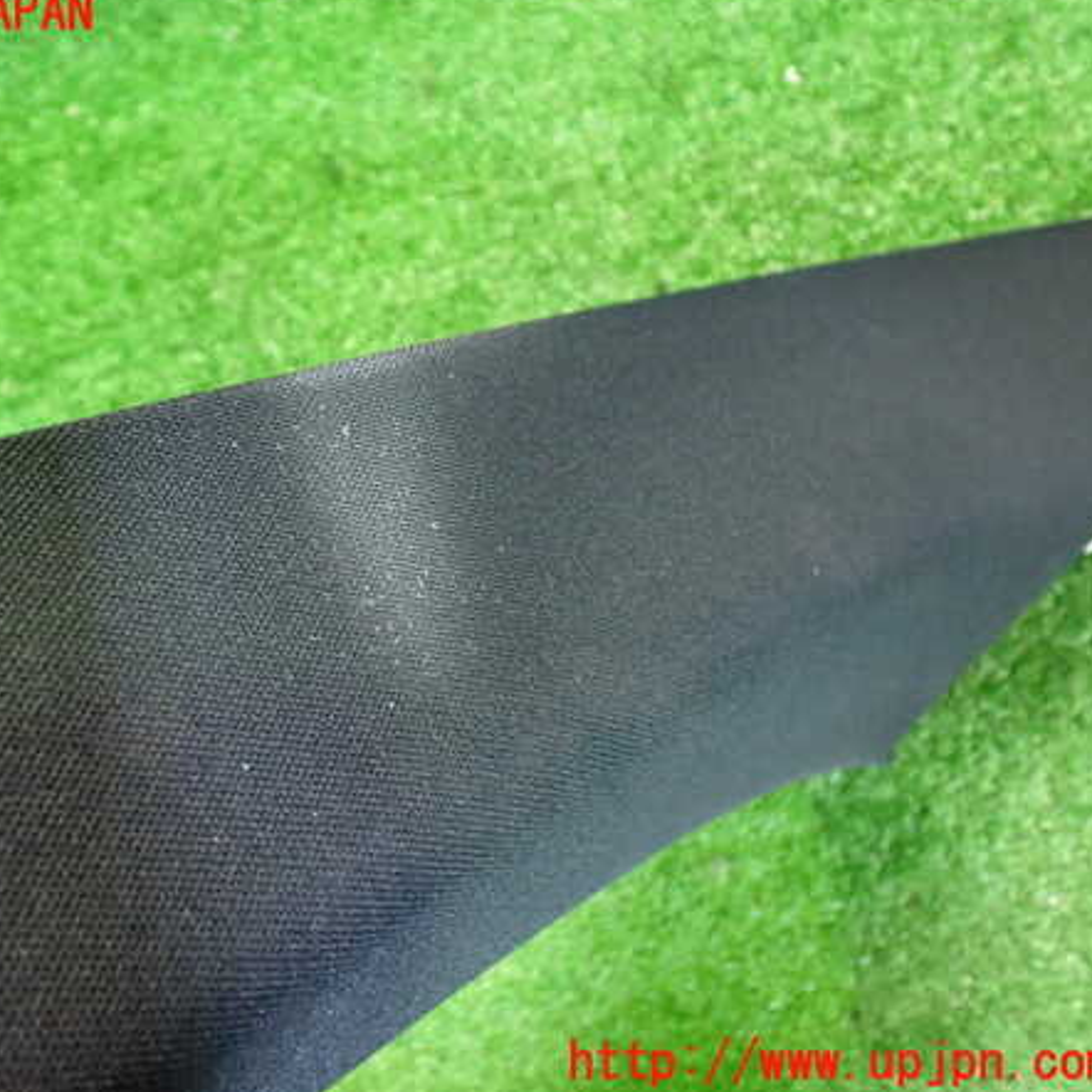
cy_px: 539
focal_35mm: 36
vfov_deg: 46.0
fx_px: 1285
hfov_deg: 45.5
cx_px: 385
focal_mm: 5.4
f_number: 2.3
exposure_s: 1/30
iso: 800
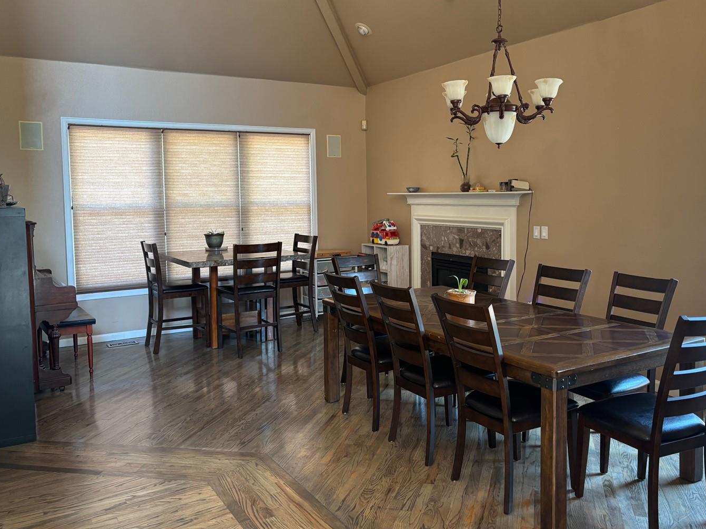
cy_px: 231
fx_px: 632
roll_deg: +0.8
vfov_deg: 45.3
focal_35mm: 31
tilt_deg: -4.4
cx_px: 392
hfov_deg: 58.2
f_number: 1.6
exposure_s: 1/60
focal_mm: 5.96
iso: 160
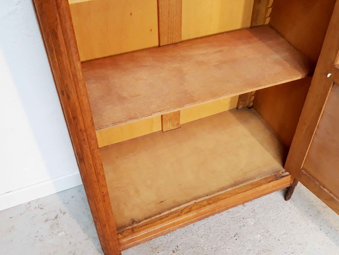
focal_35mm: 35
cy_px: 124
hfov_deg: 52.5
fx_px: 343
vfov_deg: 40.7
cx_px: 186
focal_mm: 3.71
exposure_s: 1/33
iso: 160
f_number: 1.7
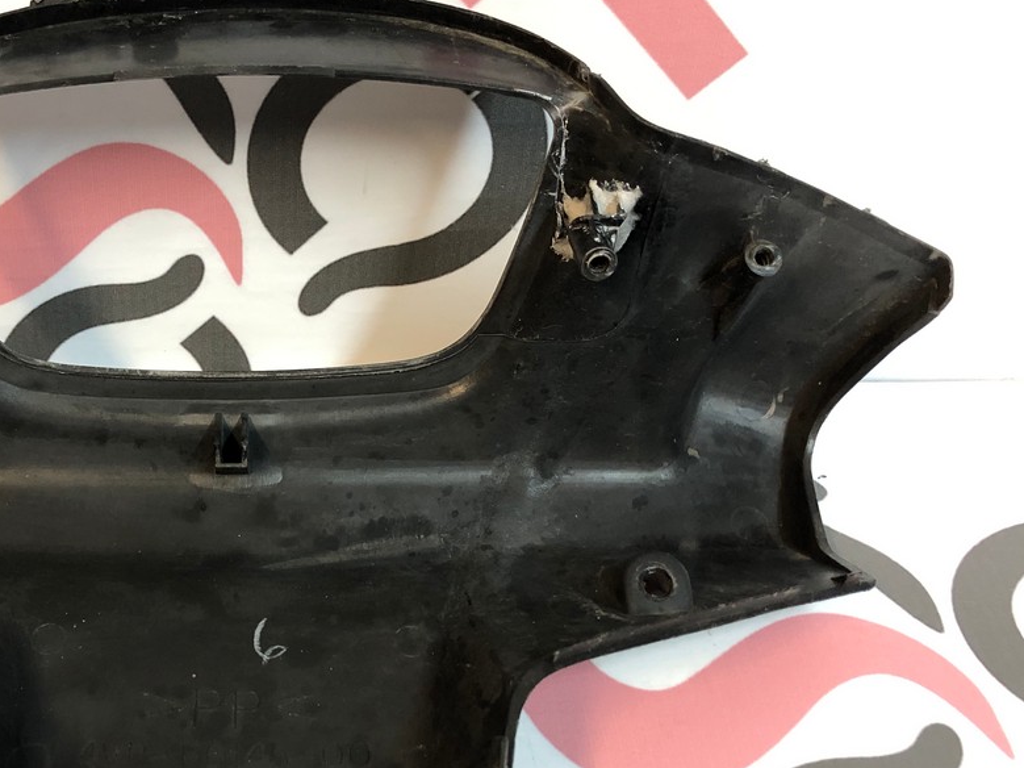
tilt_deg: -44.4
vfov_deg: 31.2
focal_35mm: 46
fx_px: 1361
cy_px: 539
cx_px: 227
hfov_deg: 39.8
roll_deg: +1.7
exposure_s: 1/11
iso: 100
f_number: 1.8
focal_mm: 3.99
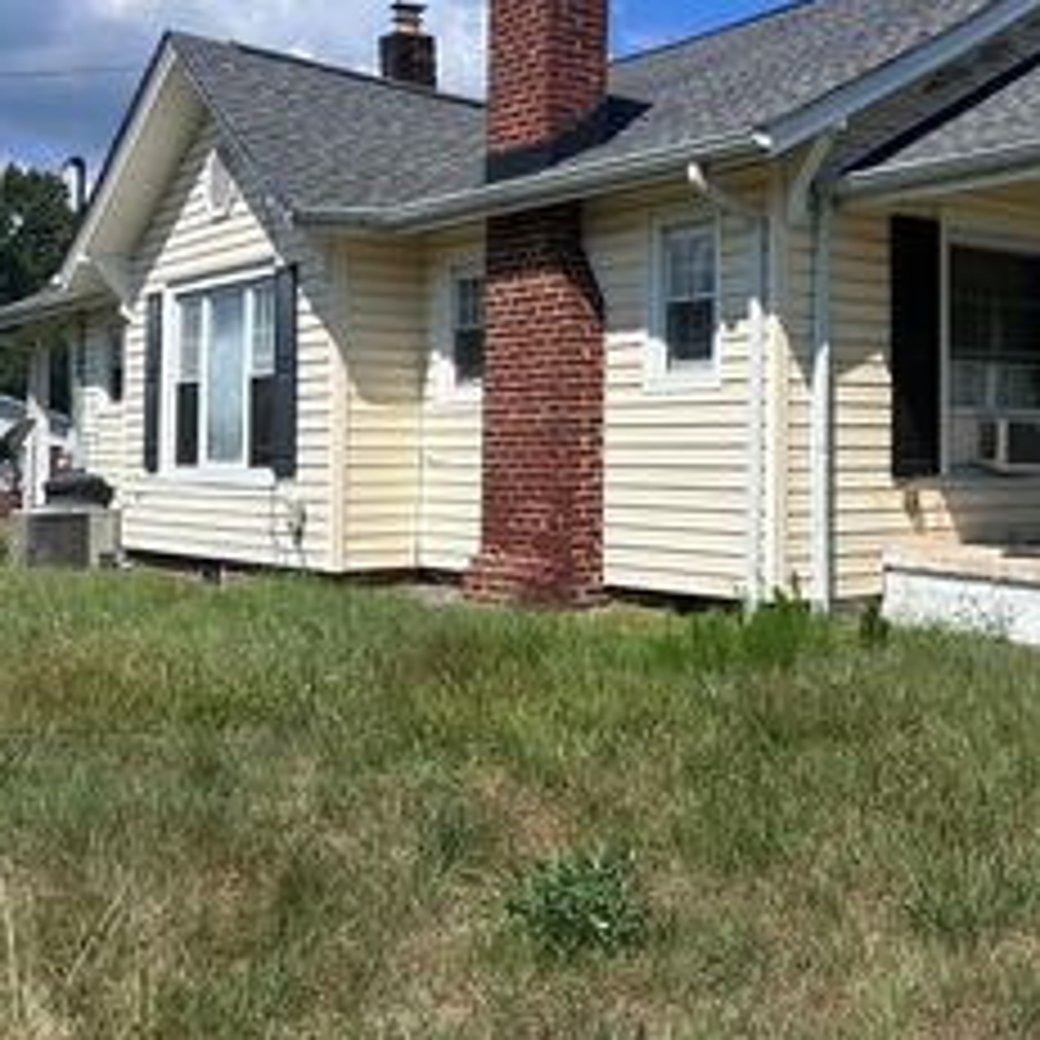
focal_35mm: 46
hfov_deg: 34.3
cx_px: 981
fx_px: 1564
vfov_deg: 36.5
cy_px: 376
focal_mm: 6.86
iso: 80
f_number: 1.78
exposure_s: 1/5848
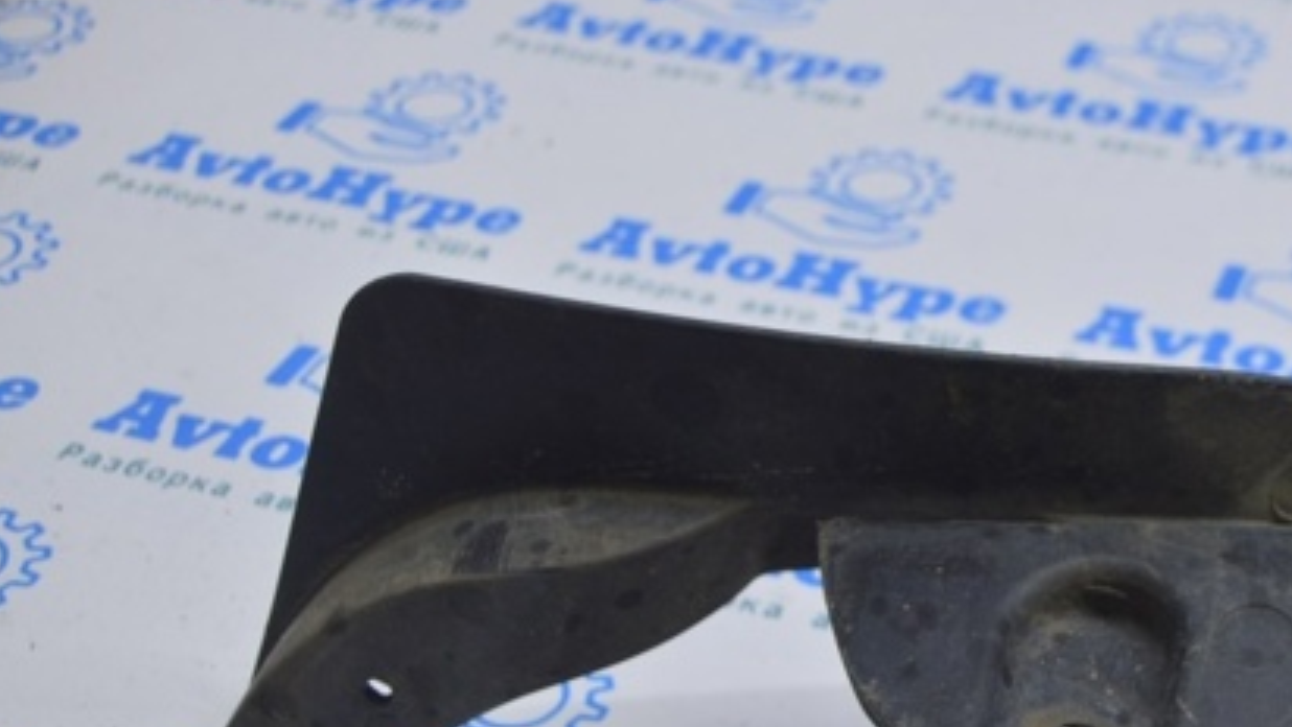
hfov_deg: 26.8
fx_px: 2673
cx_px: 991
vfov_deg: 15.5
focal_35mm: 78
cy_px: 428
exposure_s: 1/25
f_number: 5.6
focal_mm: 32
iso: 400
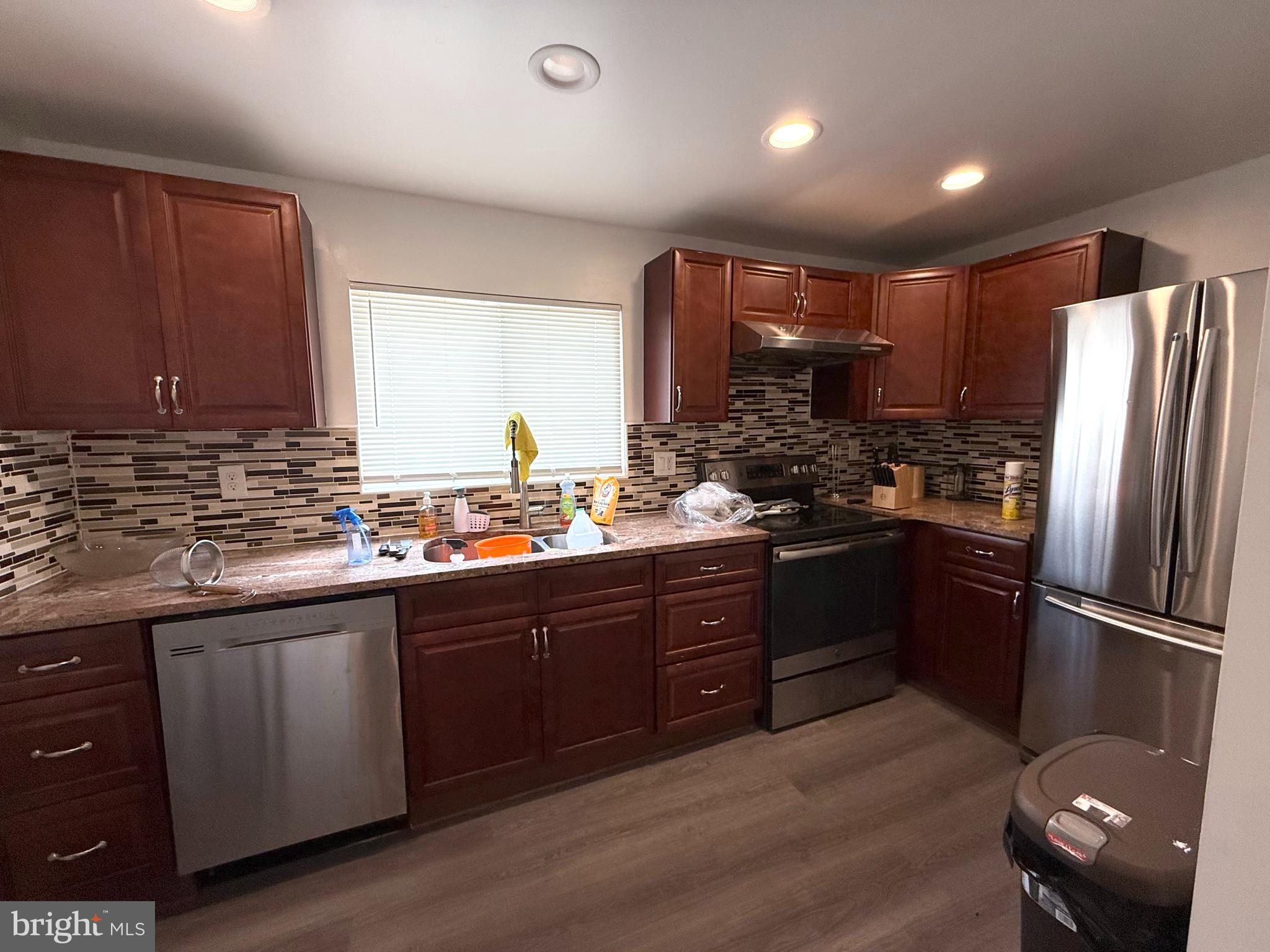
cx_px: 635
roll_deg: +1.1
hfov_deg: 102.1
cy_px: 476
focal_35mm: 14
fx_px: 514
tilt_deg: -5.6
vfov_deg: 85.7
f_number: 2.2
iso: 125
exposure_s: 1/120
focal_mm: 2.22
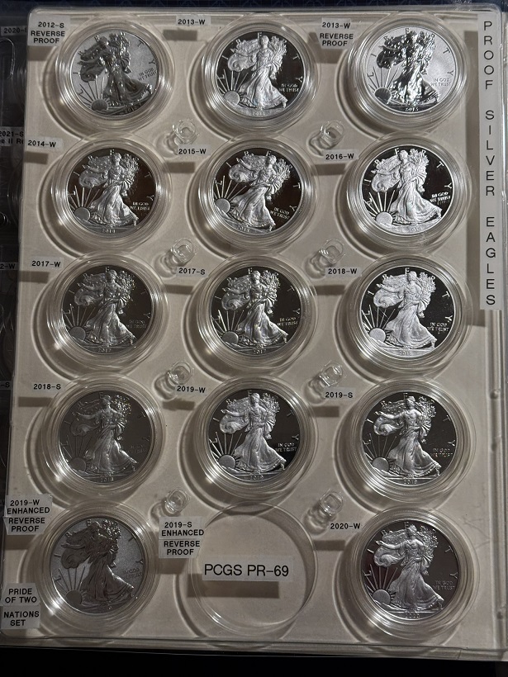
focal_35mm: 48
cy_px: 338
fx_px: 939
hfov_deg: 30.3
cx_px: 254
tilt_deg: -82.5
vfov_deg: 39.7
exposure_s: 1/60
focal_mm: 6.76
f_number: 1.78
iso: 64
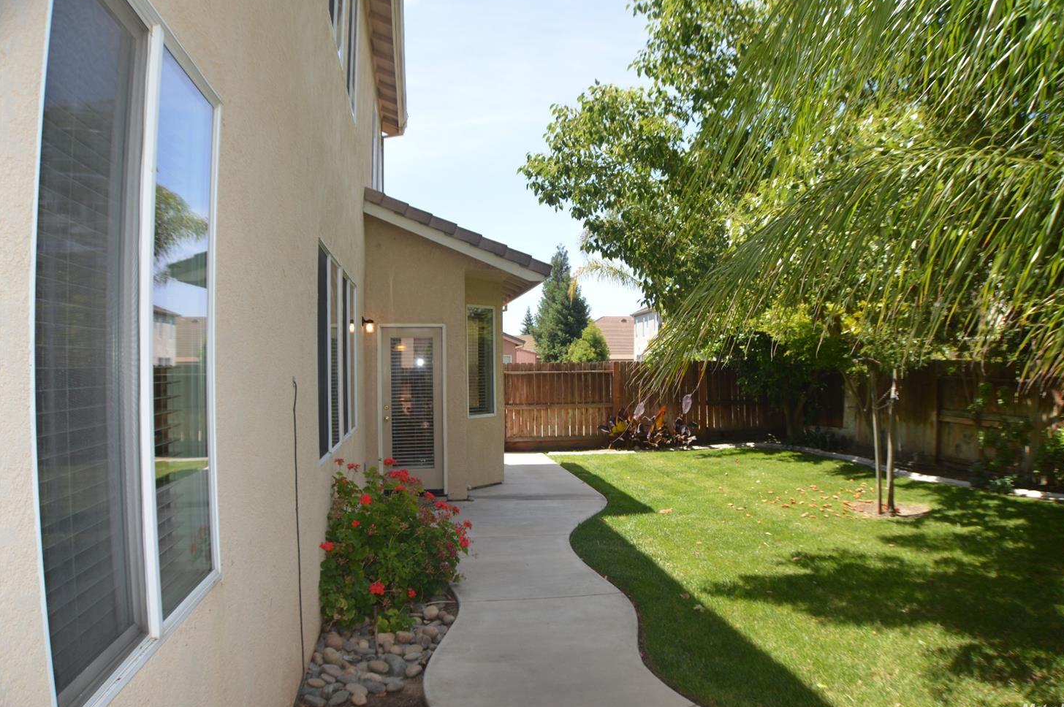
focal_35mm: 34
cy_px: 354
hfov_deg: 55.8
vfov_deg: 38.8
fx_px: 1004
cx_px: 546
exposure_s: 1/200
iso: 100
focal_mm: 22
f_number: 5
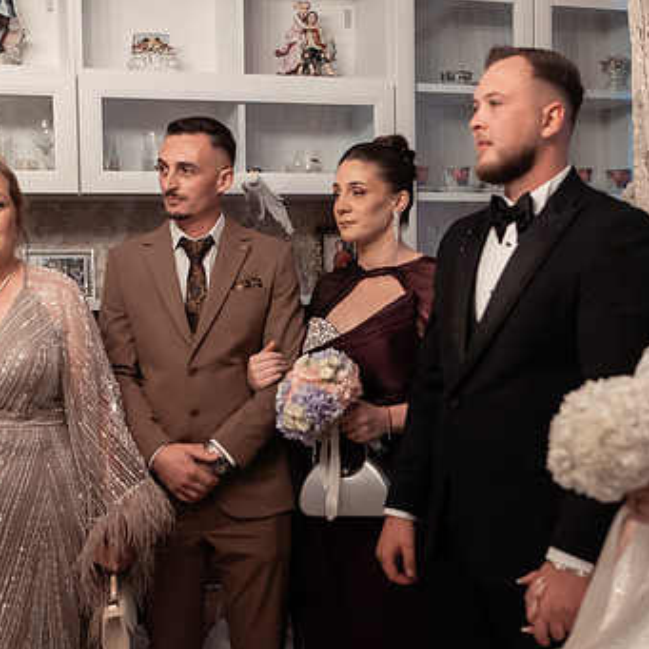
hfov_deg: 31.6
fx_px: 1145
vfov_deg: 31.6
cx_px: 364
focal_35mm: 54
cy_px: 341
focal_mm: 35
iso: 1600
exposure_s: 1/250
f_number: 2.2
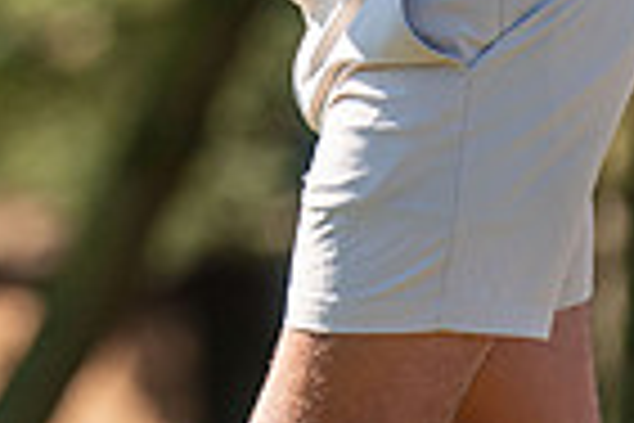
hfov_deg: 1.7
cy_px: -439
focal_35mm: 1230
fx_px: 21660
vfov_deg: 1.1
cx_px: -306
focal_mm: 300
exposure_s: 1/800
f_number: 4.5
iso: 250
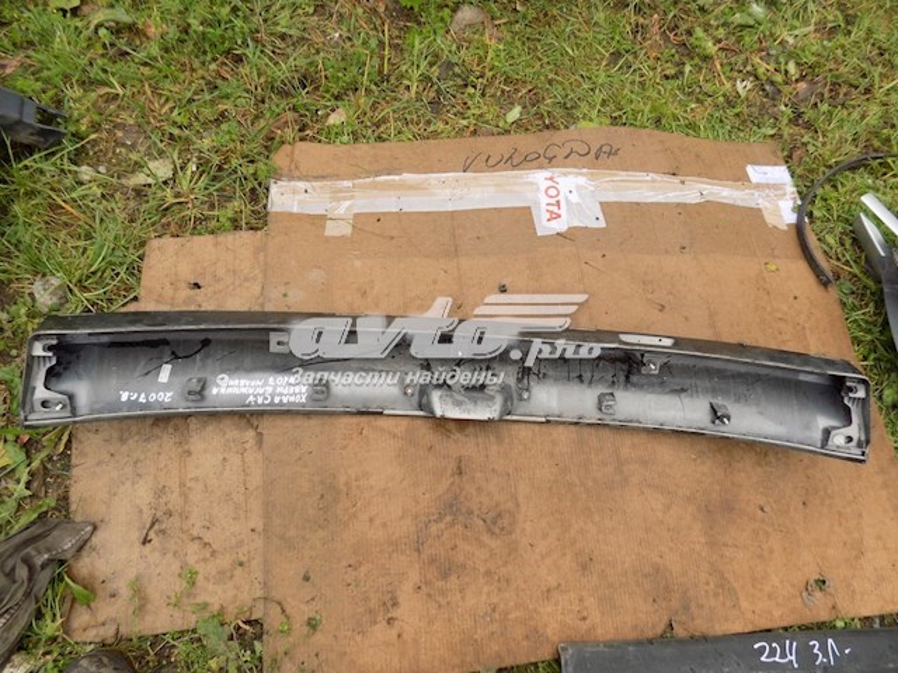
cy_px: 336
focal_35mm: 23
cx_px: 449
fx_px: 597
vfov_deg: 58.9
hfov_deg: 73.9
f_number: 3.1
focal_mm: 4
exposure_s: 1/100
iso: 80
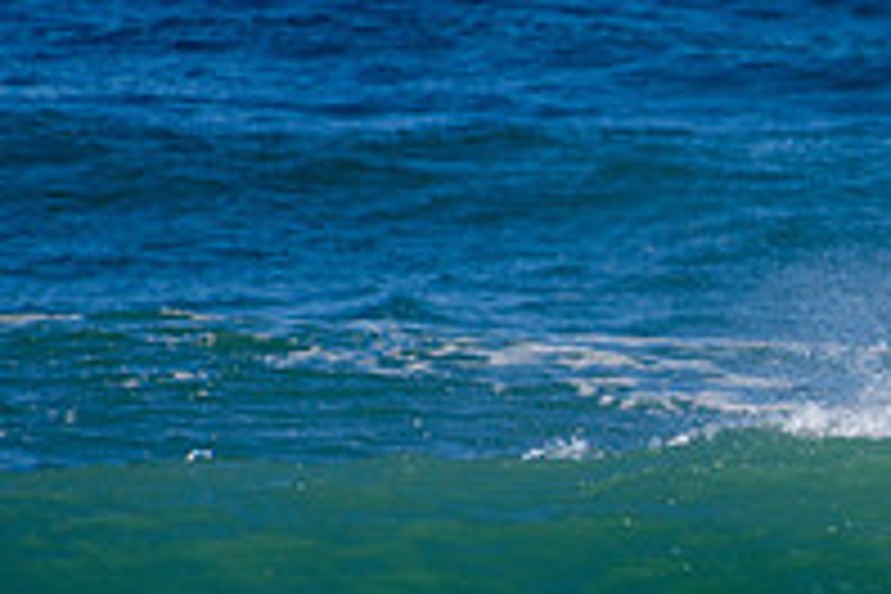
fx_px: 40067
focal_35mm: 1619
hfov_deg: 1.3
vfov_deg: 0.8
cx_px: 1324
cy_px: 582
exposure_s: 1/2000
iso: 140
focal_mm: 500
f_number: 5.6
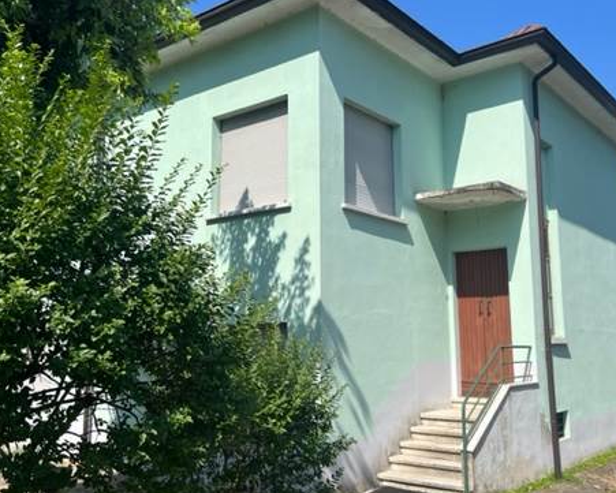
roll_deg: +1.1
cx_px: 322
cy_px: 238
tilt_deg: +8.7
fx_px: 656
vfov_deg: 41.2
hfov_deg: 50.3
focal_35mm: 36
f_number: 1.5
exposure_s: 1/5076
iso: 50
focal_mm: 5.7
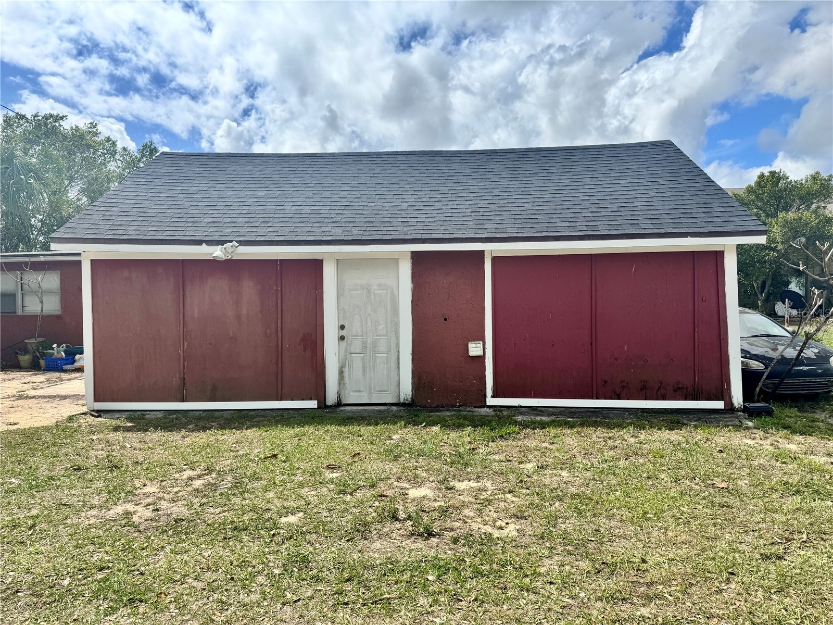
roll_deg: -0.1
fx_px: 578
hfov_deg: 71.6
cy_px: 312
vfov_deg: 56.8
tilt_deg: -2.7
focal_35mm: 24
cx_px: 416
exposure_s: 1/7092
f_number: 1.78
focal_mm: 6.76
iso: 80
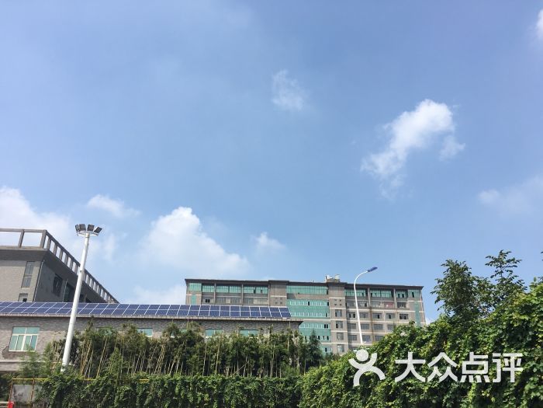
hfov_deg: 61.7
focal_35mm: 29
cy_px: 204
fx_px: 455
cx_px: 272
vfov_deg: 48.2
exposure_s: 1/1709
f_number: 2.2
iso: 25
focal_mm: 4.15
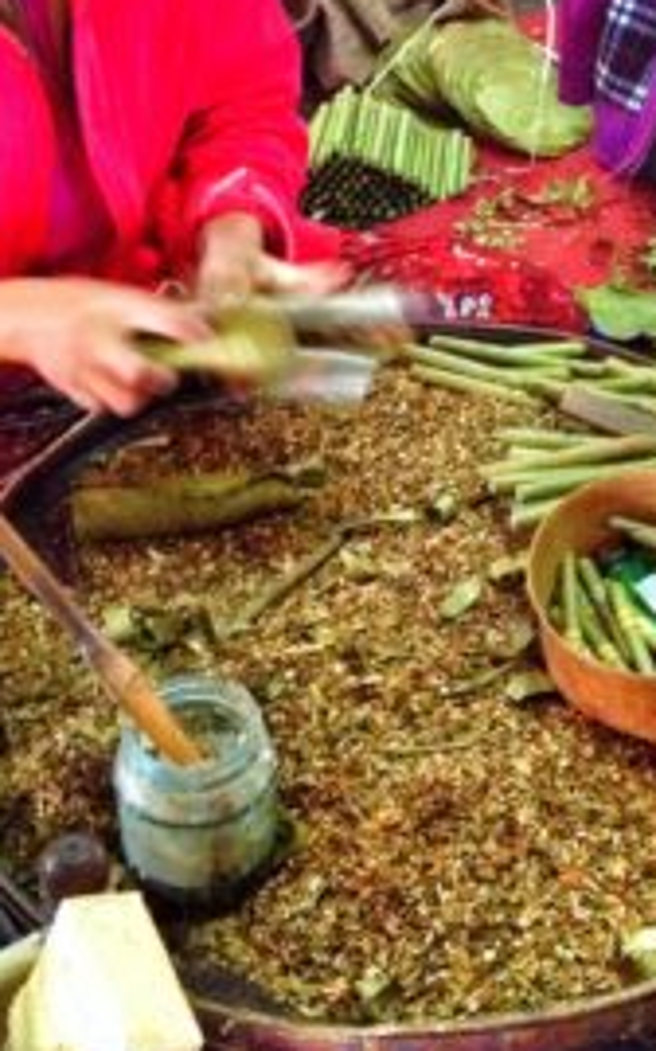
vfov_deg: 29.5
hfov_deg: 18.9
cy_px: 332
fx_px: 1975
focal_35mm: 69
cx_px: 291
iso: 500
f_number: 2.4
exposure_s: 1/15
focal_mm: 4.28
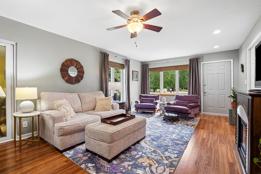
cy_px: 87
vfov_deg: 73.7
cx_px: 130
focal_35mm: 16
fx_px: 116
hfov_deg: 96.7
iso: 400
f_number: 9
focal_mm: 16
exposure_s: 1/20
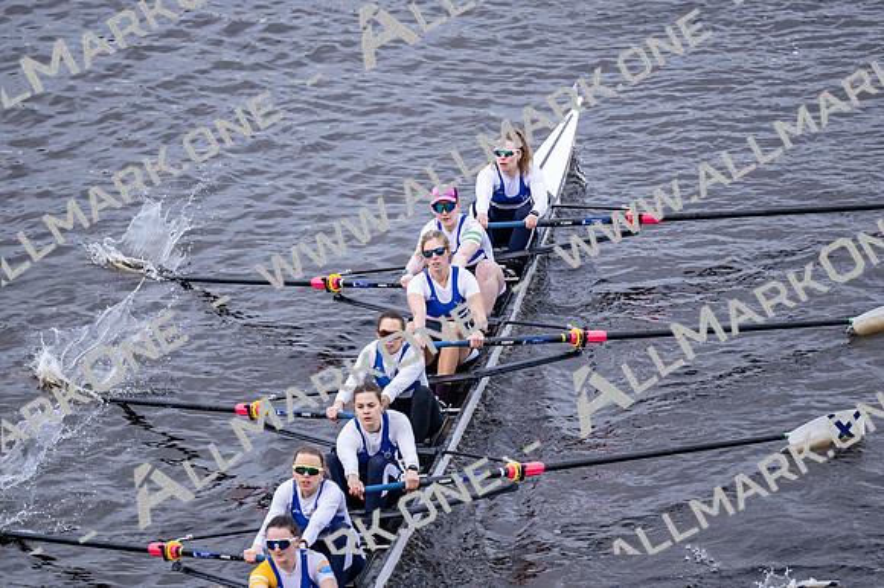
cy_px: 294
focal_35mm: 300
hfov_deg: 6.9
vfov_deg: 4.6
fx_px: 7362
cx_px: 442
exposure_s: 1/2000
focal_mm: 200
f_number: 2.8
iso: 1000
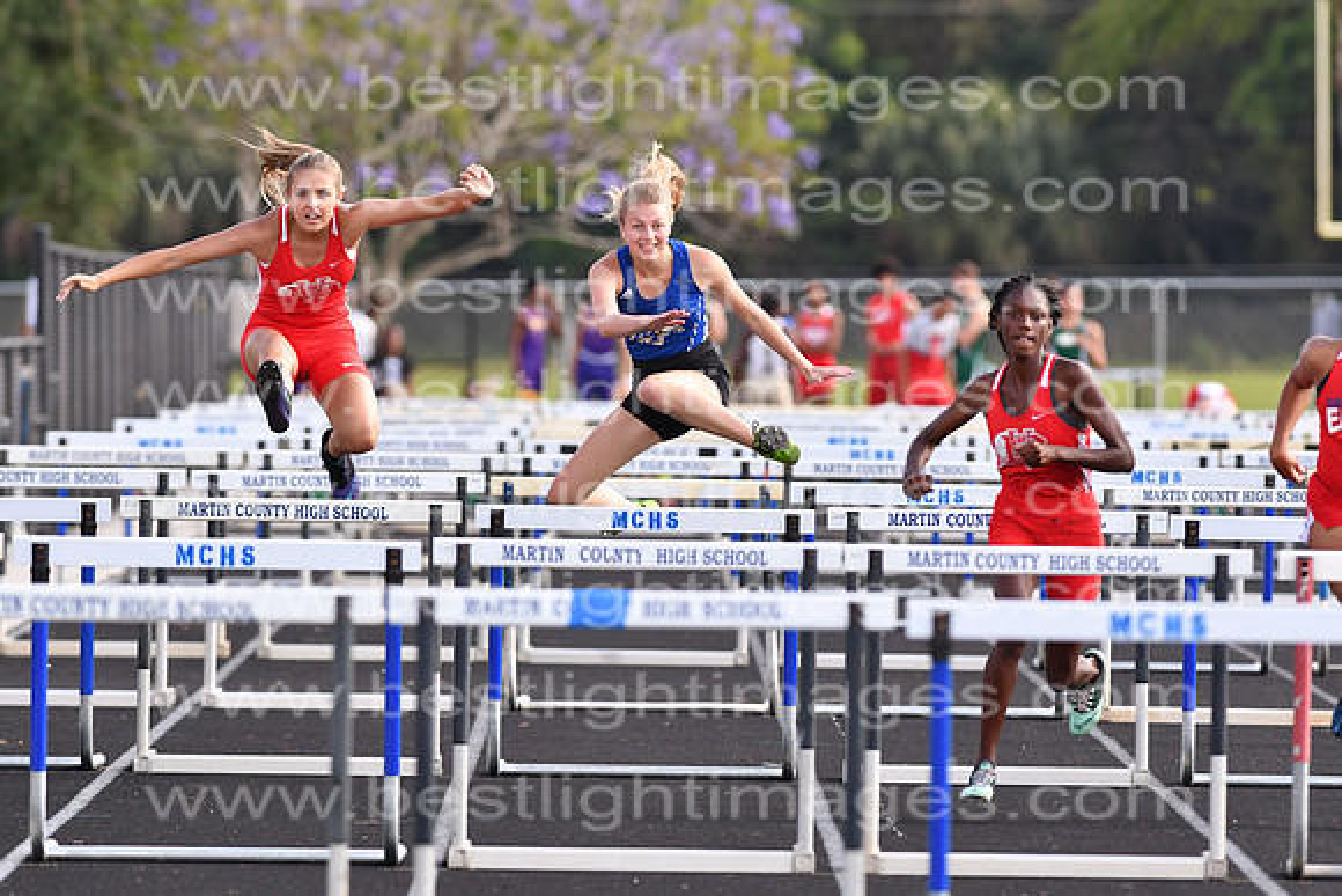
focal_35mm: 450
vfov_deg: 3.1
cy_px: 448
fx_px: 16778
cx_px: 671
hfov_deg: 4.6
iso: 400
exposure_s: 1/1000
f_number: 5.6
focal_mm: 300
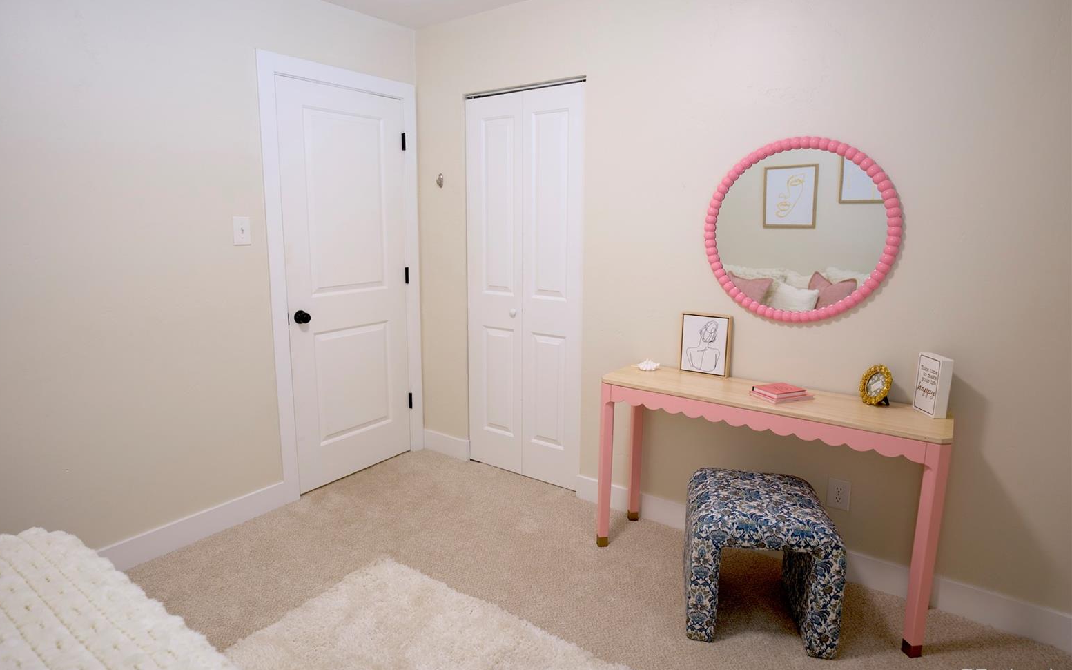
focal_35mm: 21
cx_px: 520
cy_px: 323
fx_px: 613
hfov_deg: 82.3
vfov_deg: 57.2
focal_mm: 20
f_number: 2.5
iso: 320
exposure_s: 1/50
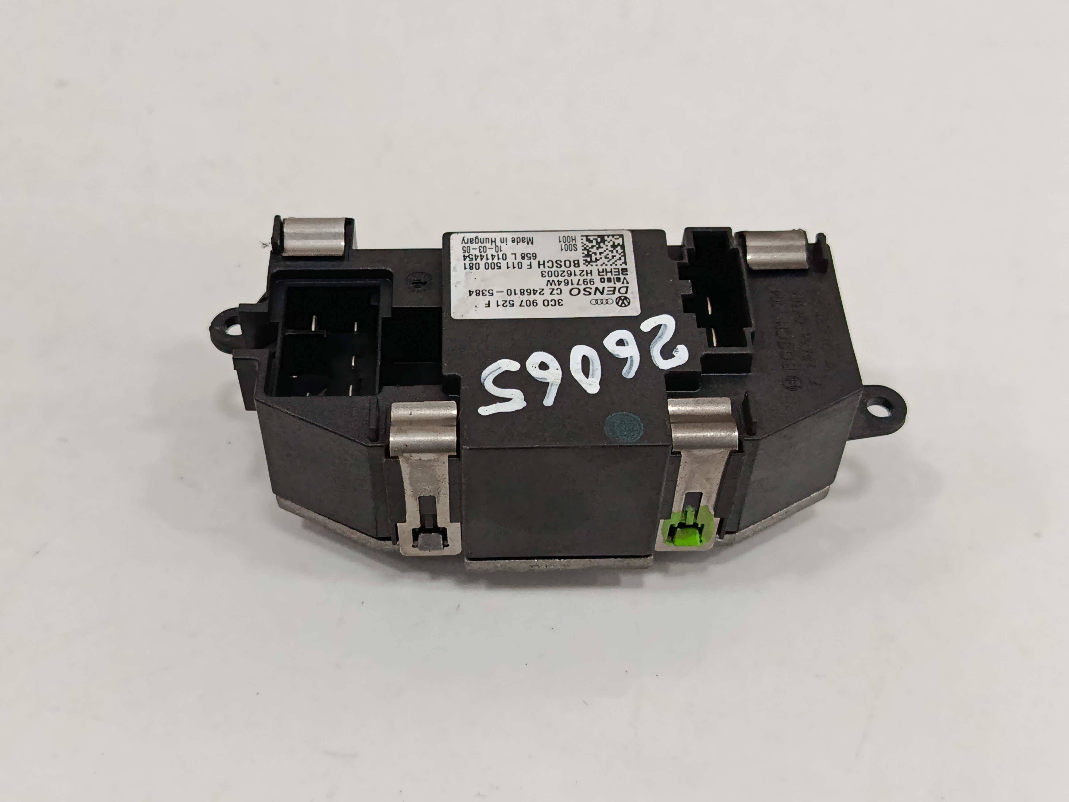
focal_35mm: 41
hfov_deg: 45.8
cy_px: 401
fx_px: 1266
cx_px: 534
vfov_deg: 35.1
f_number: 1.7
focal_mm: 5.24
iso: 902
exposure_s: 1/100
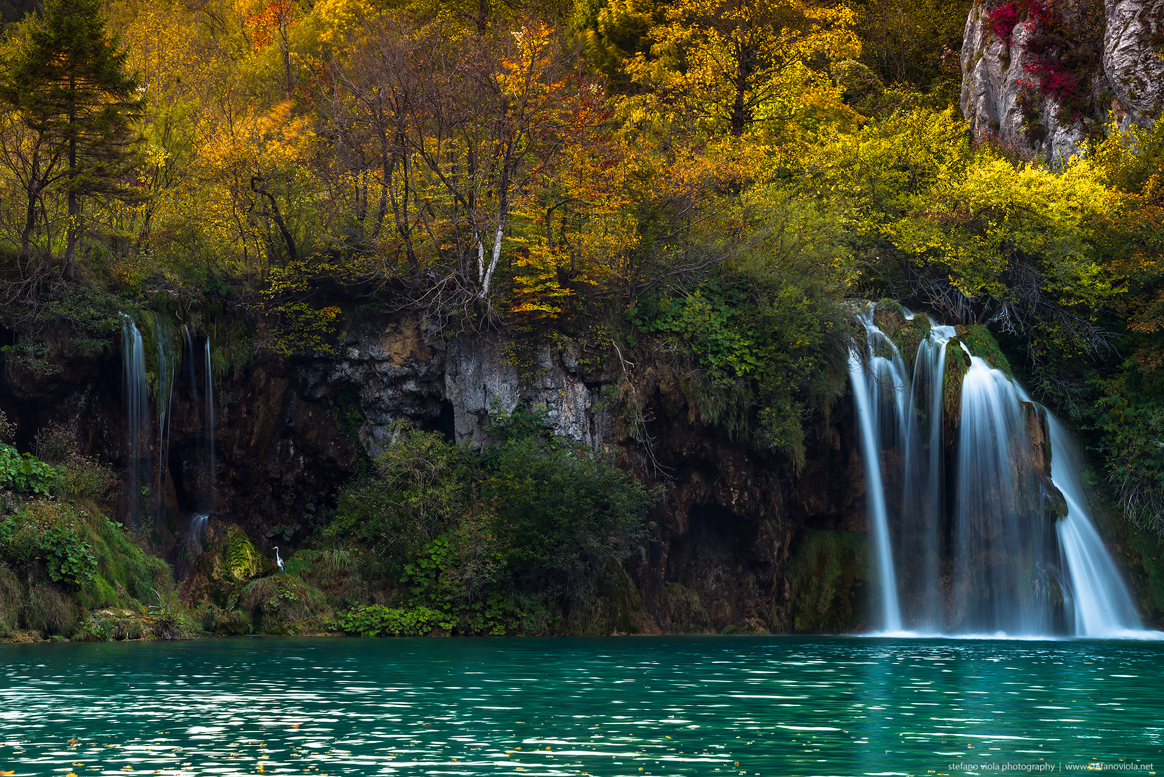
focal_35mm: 135
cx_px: 582
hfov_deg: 15.2
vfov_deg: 10.2
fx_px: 4366
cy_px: 388
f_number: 22
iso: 31
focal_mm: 135
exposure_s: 1/1.67
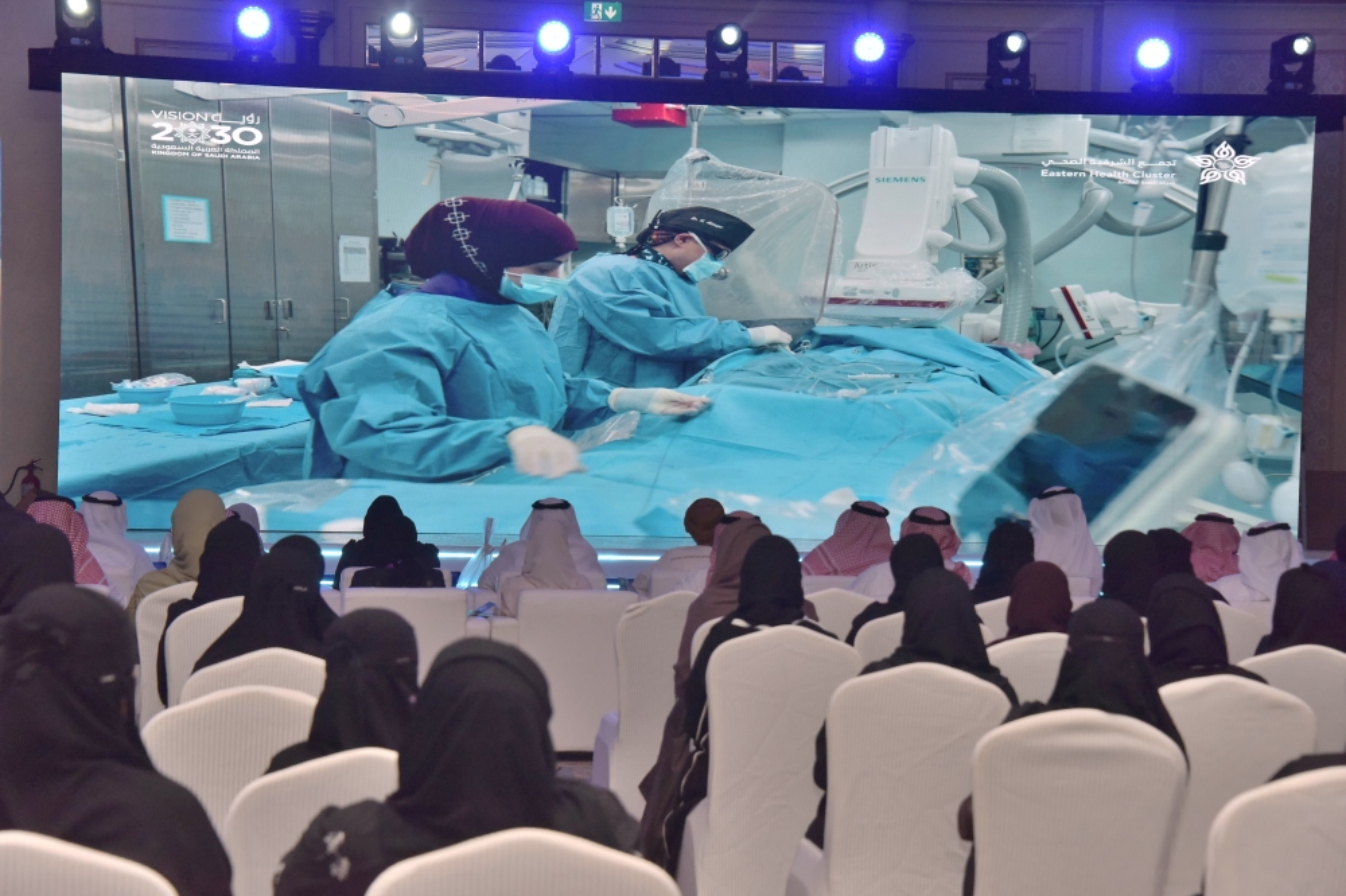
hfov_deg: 18.3
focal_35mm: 112
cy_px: 448
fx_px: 4186
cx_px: 673
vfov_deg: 12.2
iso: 2000
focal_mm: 112
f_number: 9
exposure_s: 1/160
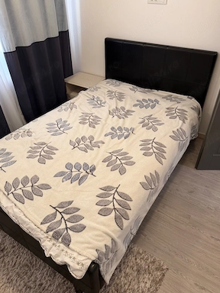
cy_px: 148
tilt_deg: -38.0
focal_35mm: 25
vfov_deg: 69.4
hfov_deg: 54.9
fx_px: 212
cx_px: 110
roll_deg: +0.2
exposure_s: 1/87
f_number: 1.78
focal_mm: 6.76
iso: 200
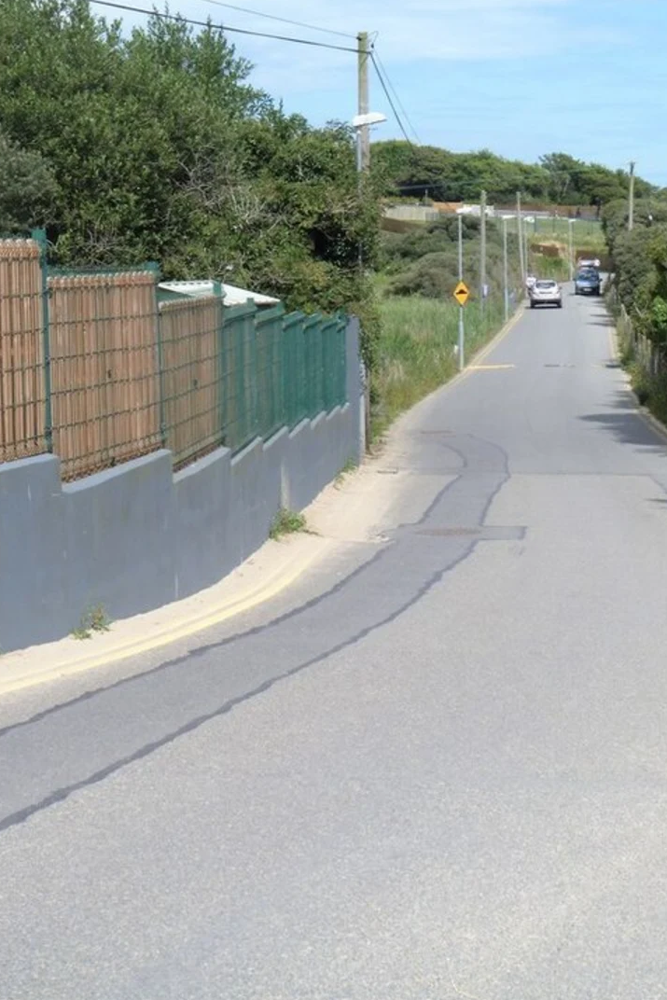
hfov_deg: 16.8
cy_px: 501
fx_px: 2250
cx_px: 434
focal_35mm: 81
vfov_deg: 25.1
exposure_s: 1/250
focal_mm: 10.3
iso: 80
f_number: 6.3
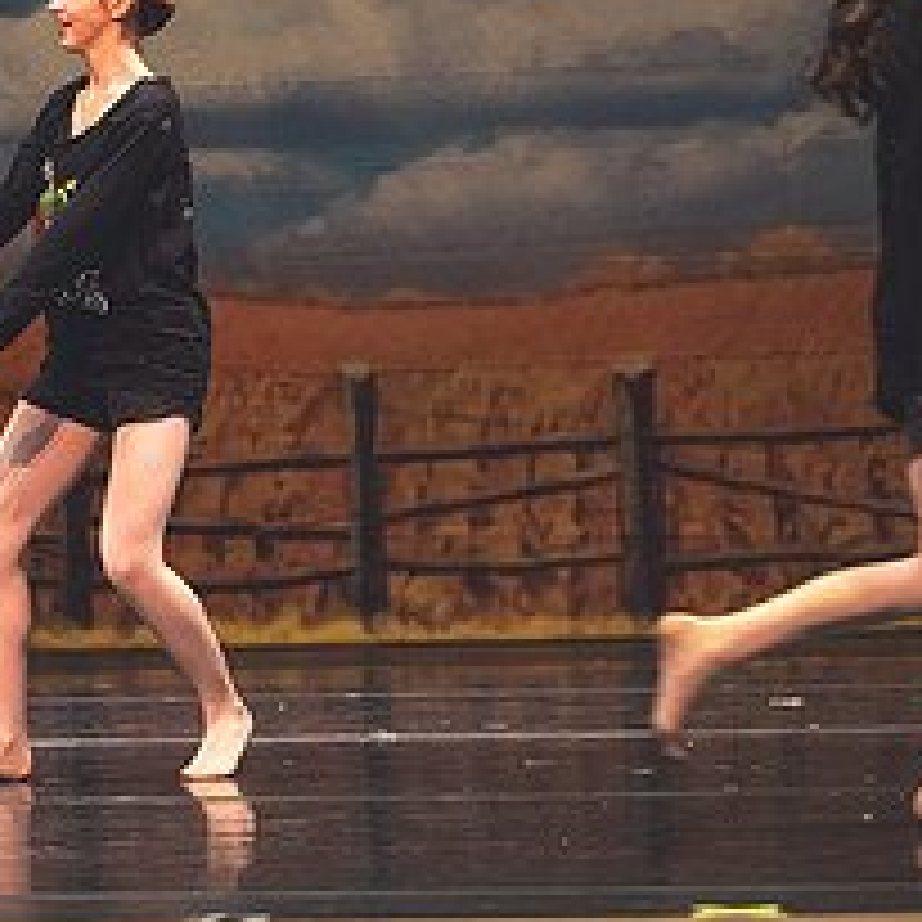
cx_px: -247
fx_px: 5063
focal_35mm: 168
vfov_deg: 10.4
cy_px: 254
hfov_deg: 10.2
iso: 3200
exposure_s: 1/250
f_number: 2.8
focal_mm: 70
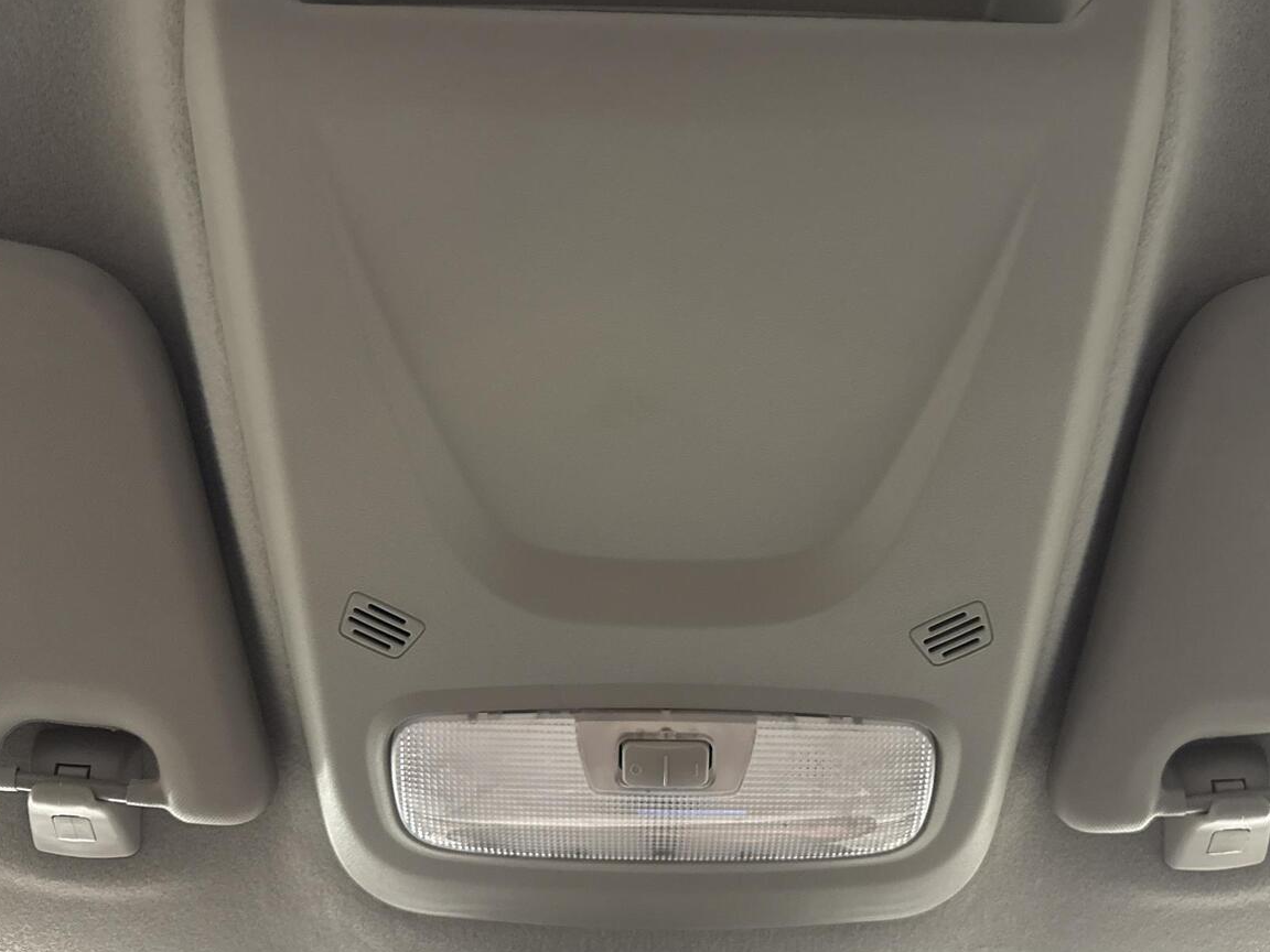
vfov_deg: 46.8
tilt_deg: +64.0
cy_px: 501
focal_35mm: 30
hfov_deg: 59.9
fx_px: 1101
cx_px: 672
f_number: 1.78
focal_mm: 6.76
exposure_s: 1/33
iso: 800
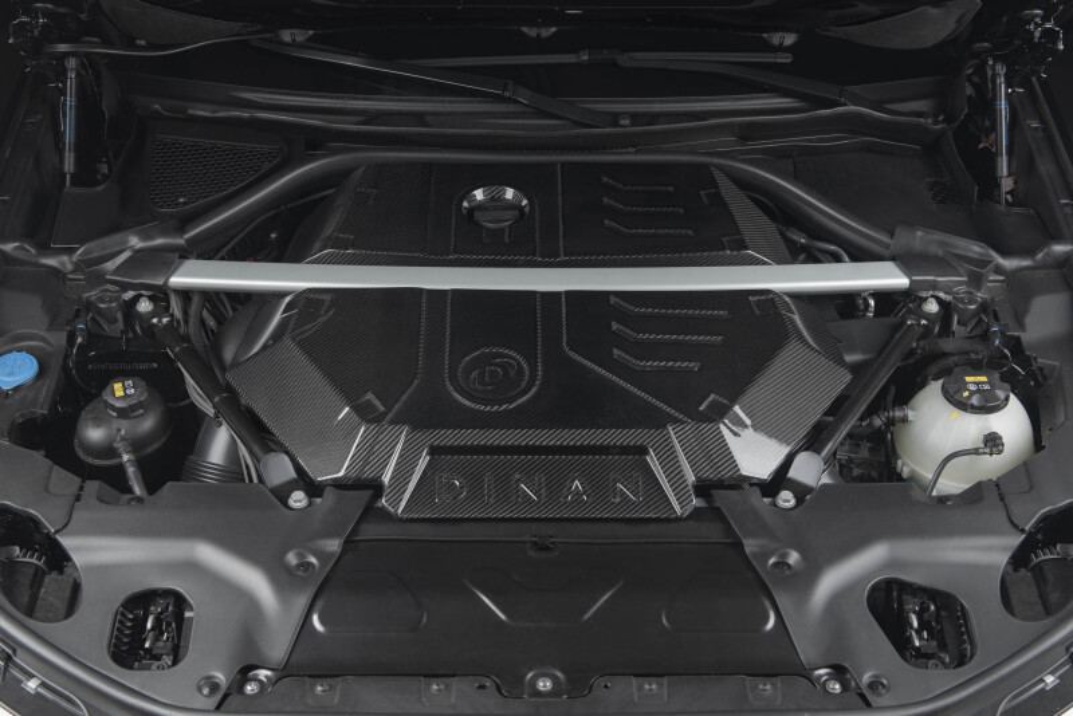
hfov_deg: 46.4
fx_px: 1252
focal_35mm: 42
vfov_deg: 31.9
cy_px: 358
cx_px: 536
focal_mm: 42
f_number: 5.6
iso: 100
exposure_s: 1/125
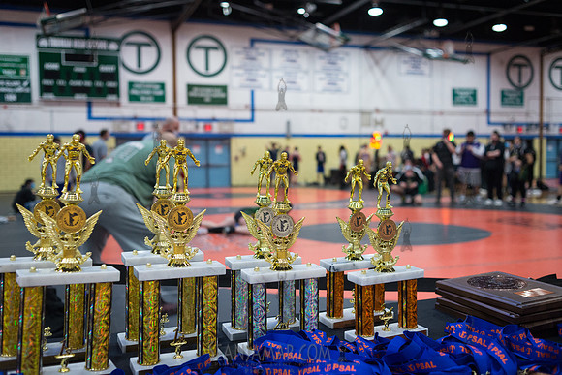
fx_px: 546
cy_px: 188
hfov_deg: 54.4
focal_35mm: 35
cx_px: 281
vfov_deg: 37.9
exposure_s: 1/400
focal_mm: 35
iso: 4000
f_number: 3.5
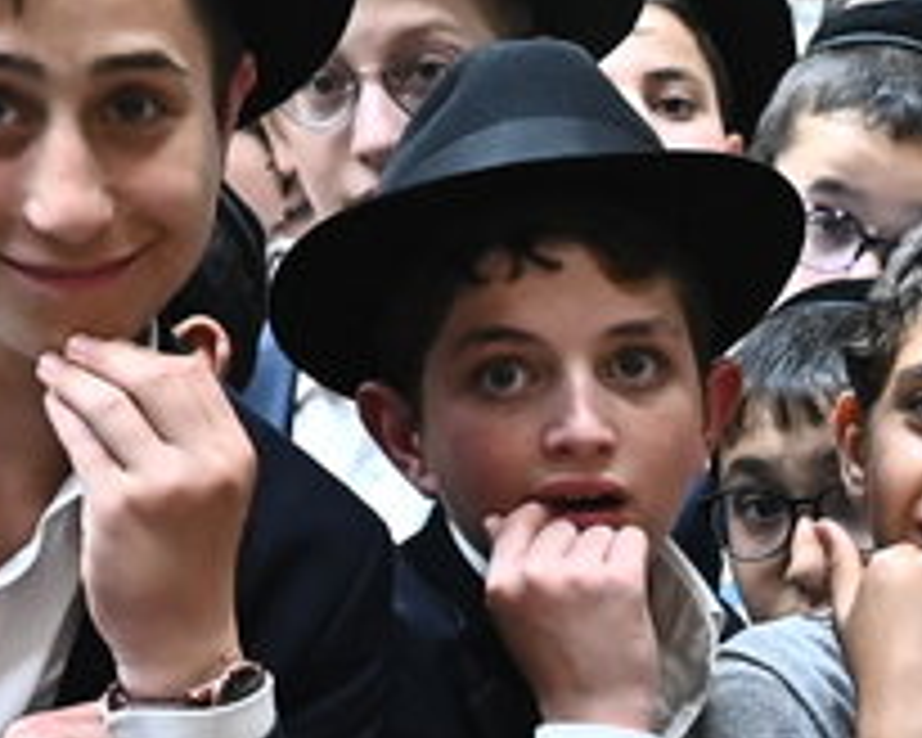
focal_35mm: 154
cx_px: 1300
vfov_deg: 9.8
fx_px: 4202
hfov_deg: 12.0
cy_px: 1046
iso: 3200
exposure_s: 1/160
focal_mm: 24
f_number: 3.5
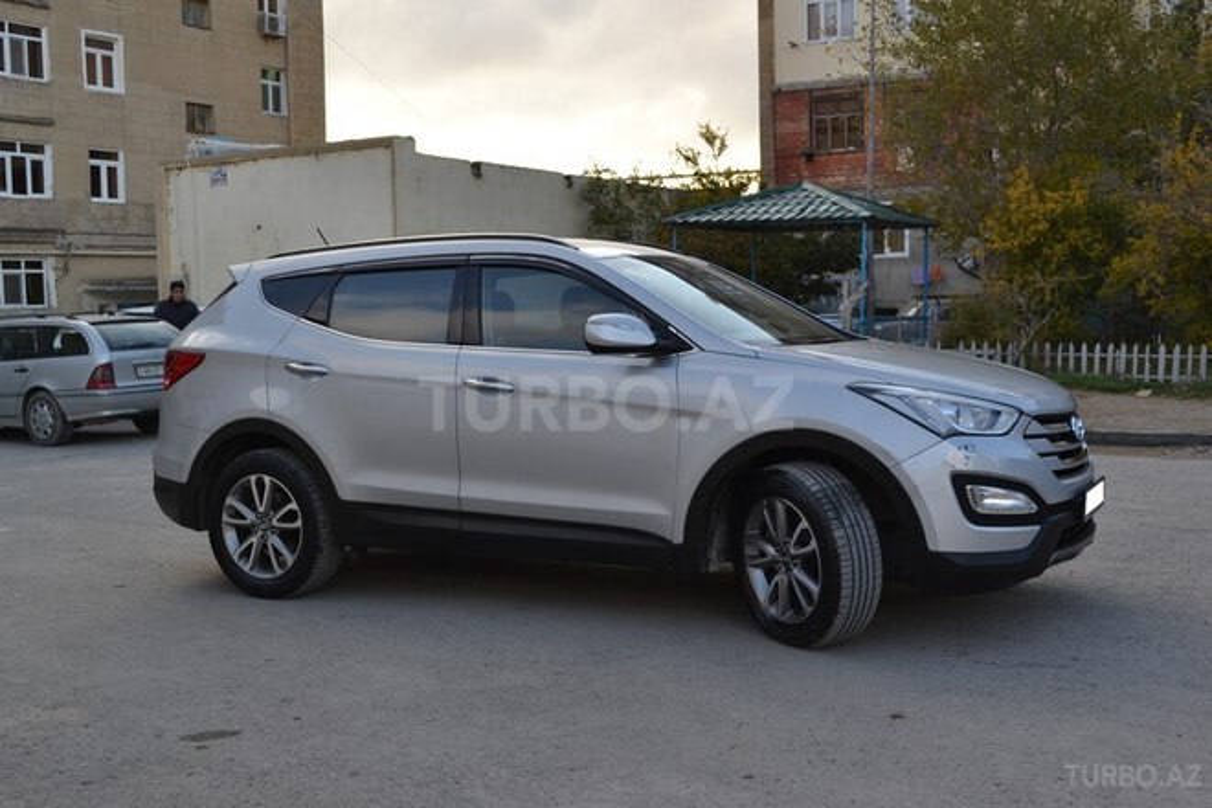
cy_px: 404
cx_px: 606
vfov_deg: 34.2
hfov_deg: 49.6
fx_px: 1313
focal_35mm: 39
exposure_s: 1/125
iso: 100
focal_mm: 26
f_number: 5.6
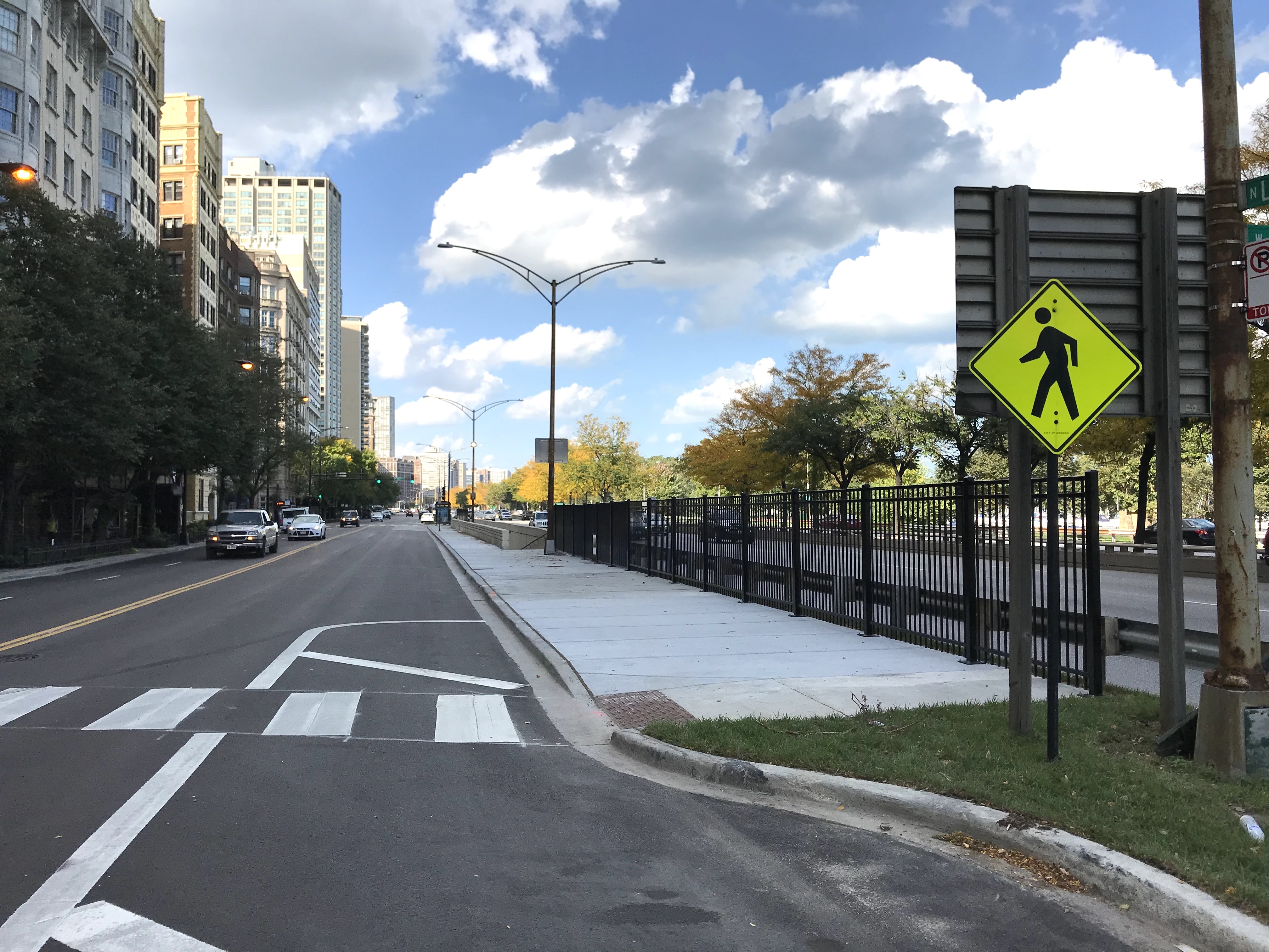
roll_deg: +0.1
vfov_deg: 49.7
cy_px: 476
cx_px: 634
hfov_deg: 63.4
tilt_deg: +2.8
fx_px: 1026
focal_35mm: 28
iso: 20
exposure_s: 1/2179
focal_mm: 3.99
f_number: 1.8
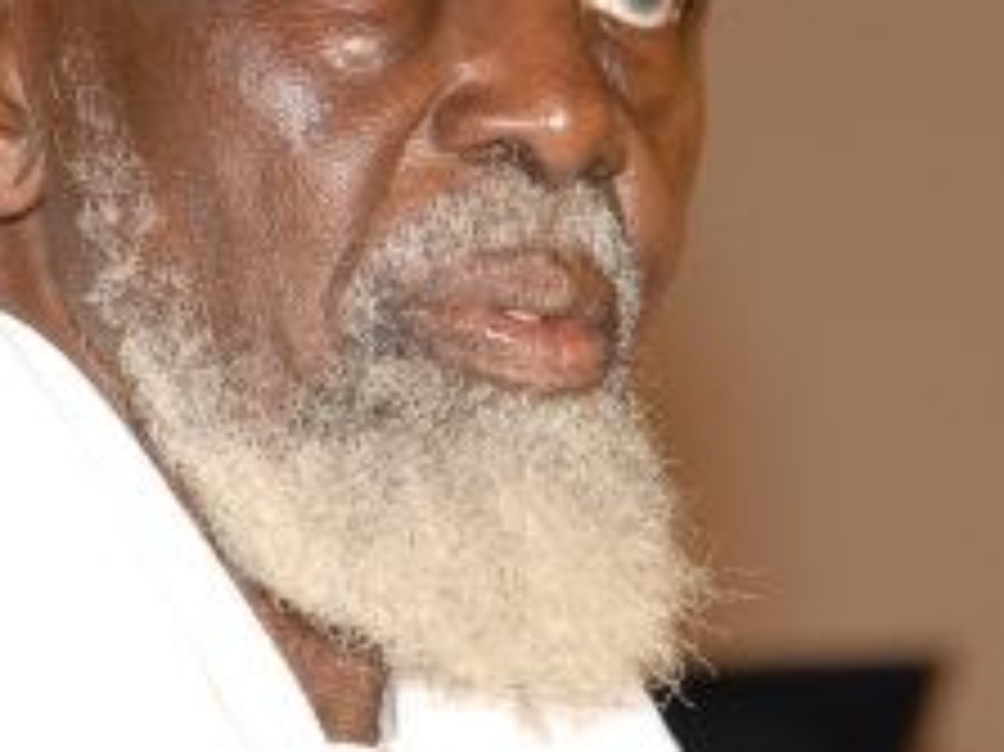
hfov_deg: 5.9
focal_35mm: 337
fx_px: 9769
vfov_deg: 4.4
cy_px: 90
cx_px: 279
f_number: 6.3
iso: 640
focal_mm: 116
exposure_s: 1/60
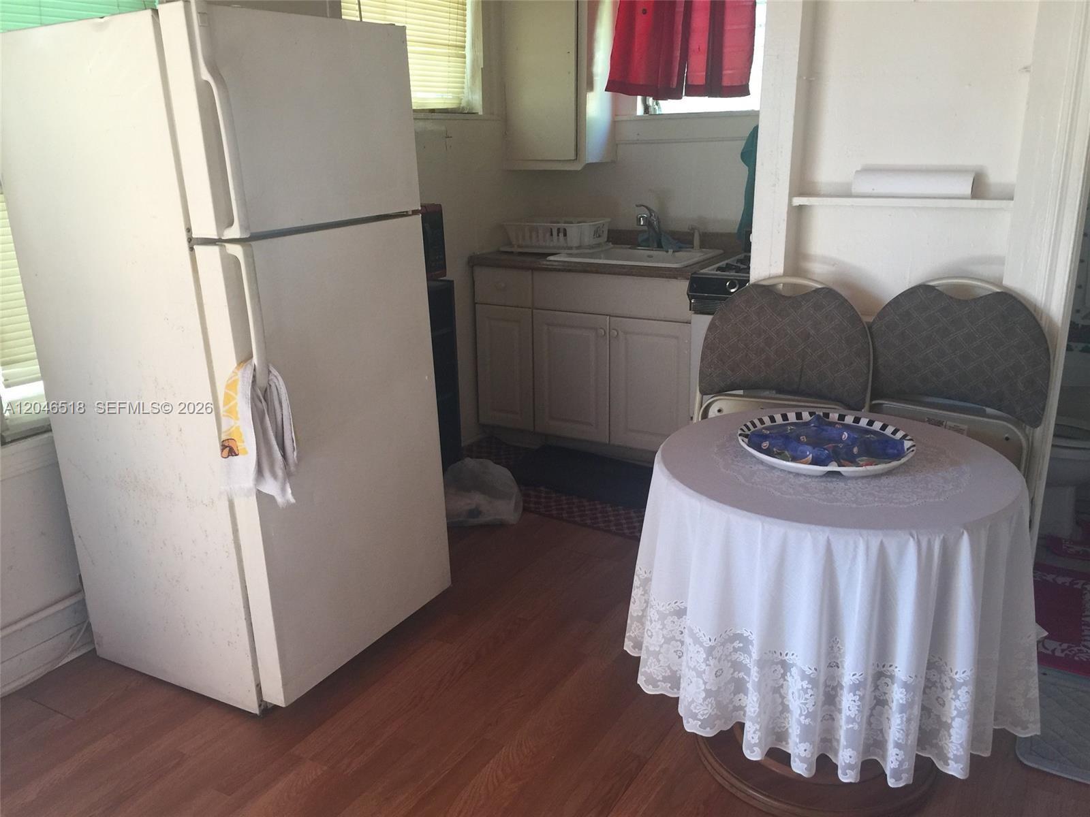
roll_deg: +0.2
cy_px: 408
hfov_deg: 61.7
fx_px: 913
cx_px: 545
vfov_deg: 48.2
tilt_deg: -16.8
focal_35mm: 29
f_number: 2.2
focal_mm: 4.15
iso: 50
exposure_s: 1/30
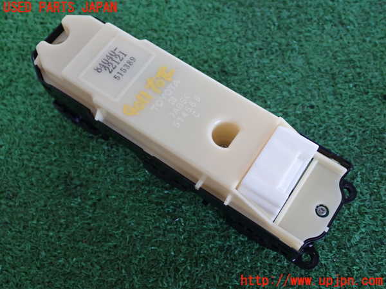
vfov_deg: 35.1
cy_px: 144
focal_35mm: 41
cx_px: 193
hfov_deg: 45.8
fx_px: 457
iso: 250
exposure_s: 1/40
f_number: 2.8
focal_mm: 7.31
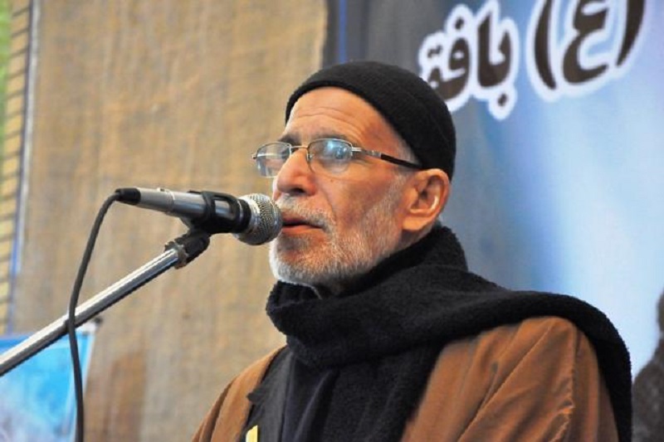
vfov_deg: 8.7
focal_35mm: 158
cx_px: 332
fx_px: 2904
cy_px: 221
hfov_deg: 13.0
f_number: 5.6
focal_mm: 105
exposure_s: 1/200
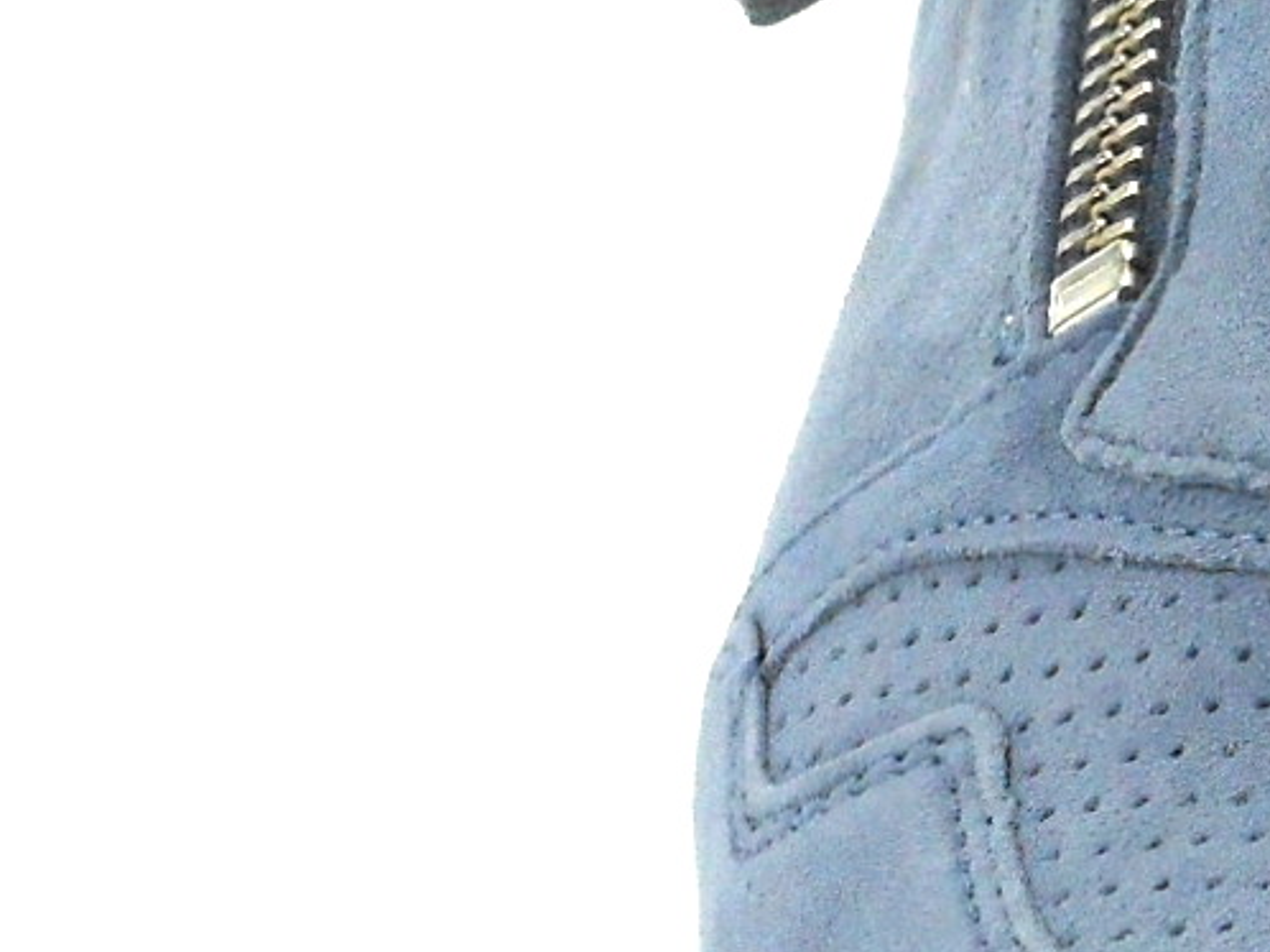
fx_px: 5537
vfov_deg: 9.8
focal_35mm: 151
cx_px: 1043
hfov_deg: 13.0
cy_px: 431
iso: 100
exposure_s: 1/200
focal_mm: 5.2
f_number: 3.3
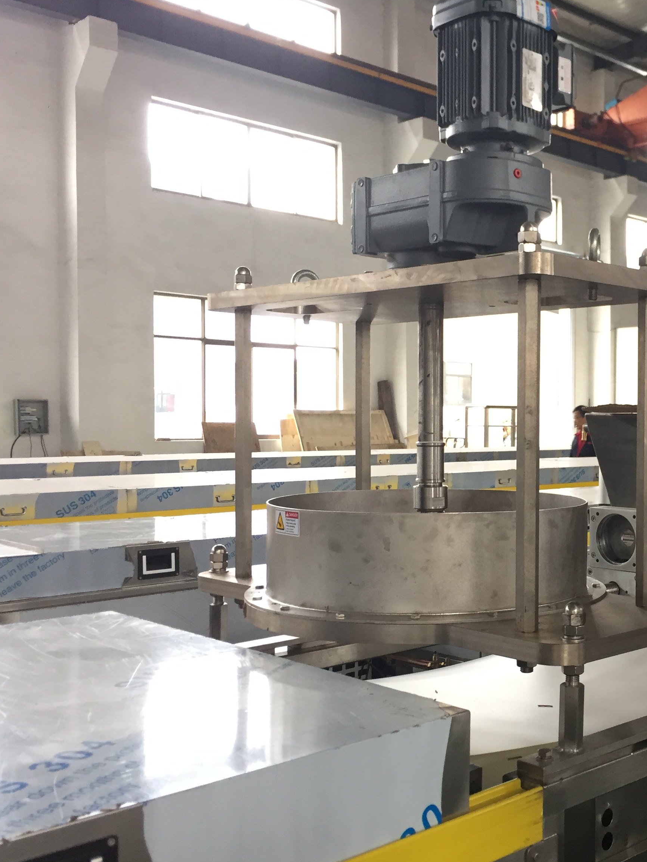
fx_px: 1022
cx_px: 577
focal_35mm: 41
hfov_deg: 33.4
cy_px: 443
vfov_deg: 45.8
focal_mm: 4.15
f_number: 2.2
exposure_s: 1/33
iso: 100
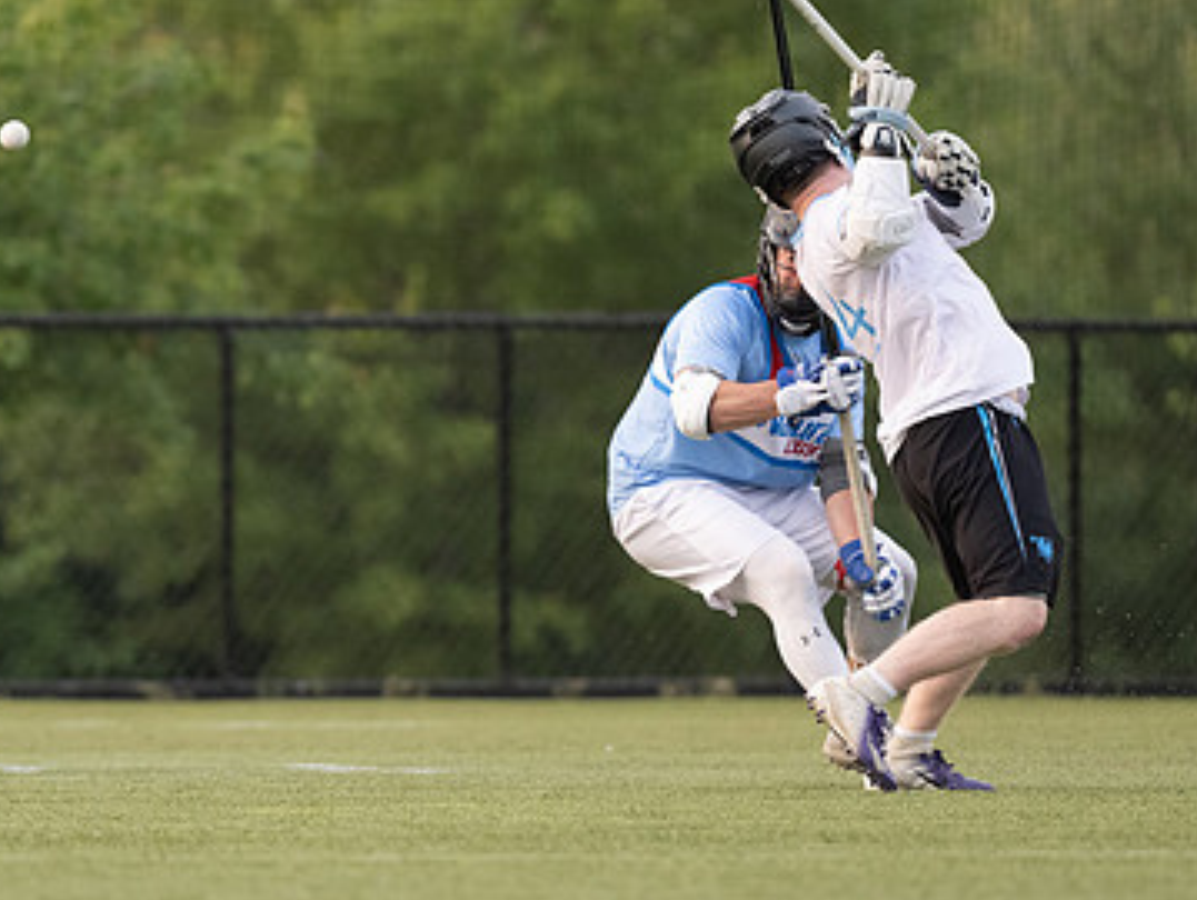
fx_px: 31326
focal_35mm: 905
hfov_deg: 2.2
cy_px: 321
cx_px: 440
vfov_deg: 1.6
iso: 2800
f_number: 5.6
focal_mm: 500
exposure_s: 1/1000
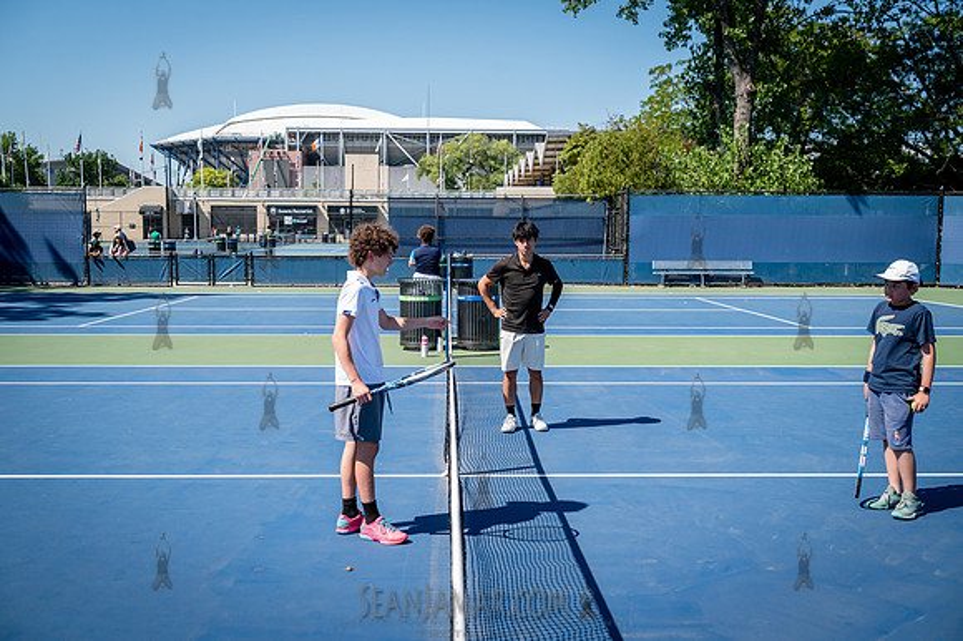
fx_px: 942
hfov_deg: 54.2
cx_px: 482
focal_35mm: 35
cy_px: 320
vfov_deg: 37.6
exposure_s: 1/2000
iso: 500
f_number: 4.5
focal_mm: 35
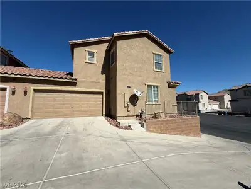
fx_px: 102
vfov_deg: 85.7
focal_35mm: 14
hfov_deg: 102.1
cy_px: 94
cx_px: 126
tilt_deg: +4.7
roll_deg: +1.2
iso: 20
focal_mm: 2.22
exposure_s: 1/1497
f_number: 2.2
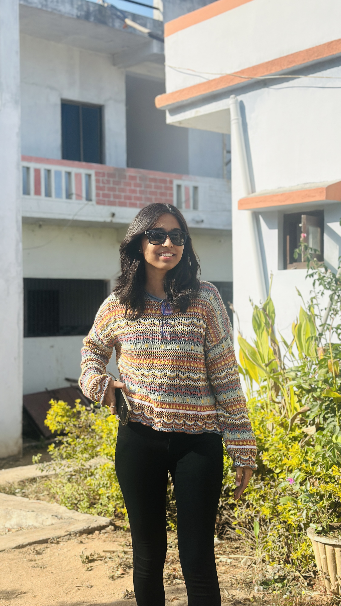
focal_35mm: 53
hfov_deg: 22.6
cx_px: 210
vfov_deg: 39.2
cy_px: 301
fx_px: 852
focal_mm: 6.86
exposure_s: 1/5556
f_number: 1.78
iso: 100
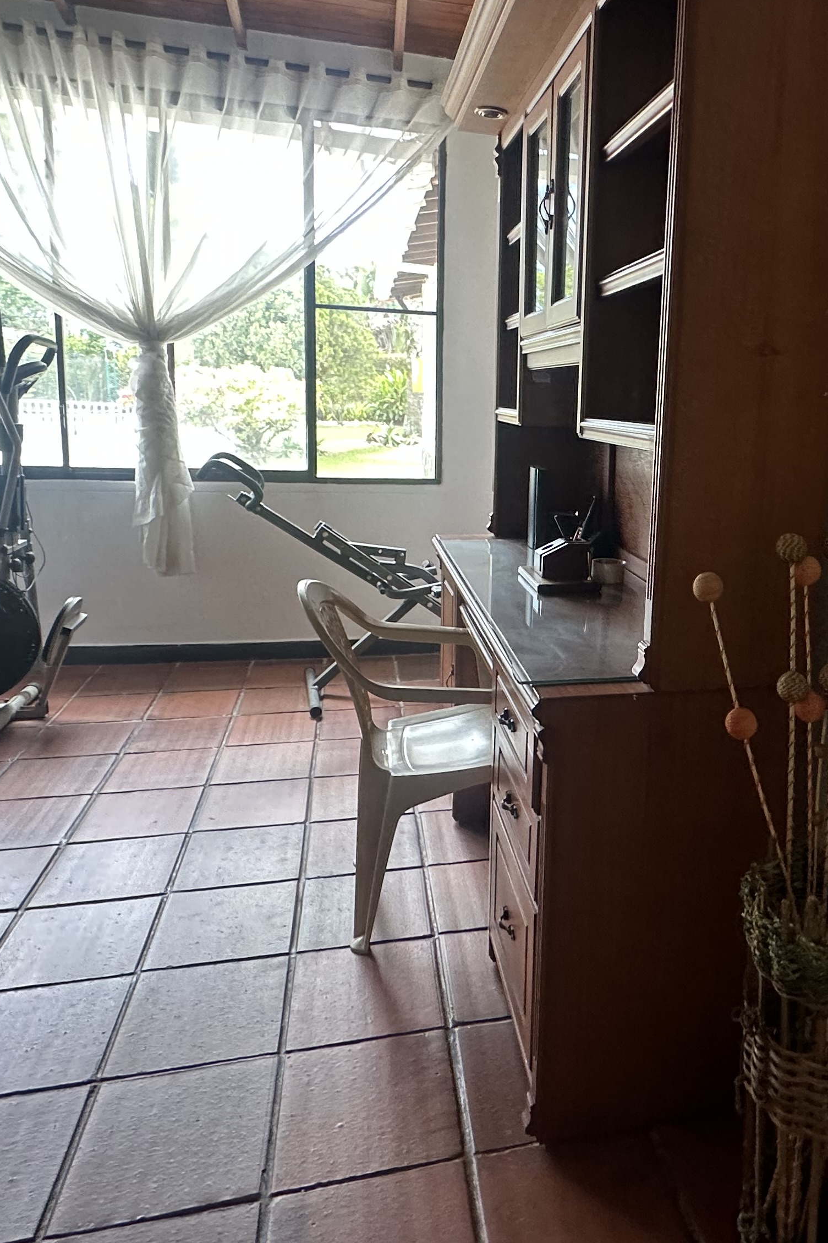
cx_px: 626
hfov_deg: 47.6
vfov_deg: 69.2
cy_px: 553
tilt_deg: -5.6
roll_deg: -5.5
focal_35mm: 26
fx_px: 897
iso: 160
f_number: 2.2
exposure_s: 1/99
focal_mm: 2.22
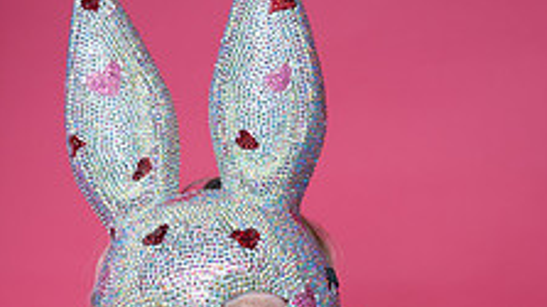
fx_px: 1072
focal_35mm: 74
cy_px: 386
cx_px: 245
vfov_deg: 15.6
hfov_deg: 28.6
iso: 100
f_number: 8
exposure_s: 1/160
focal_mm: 35
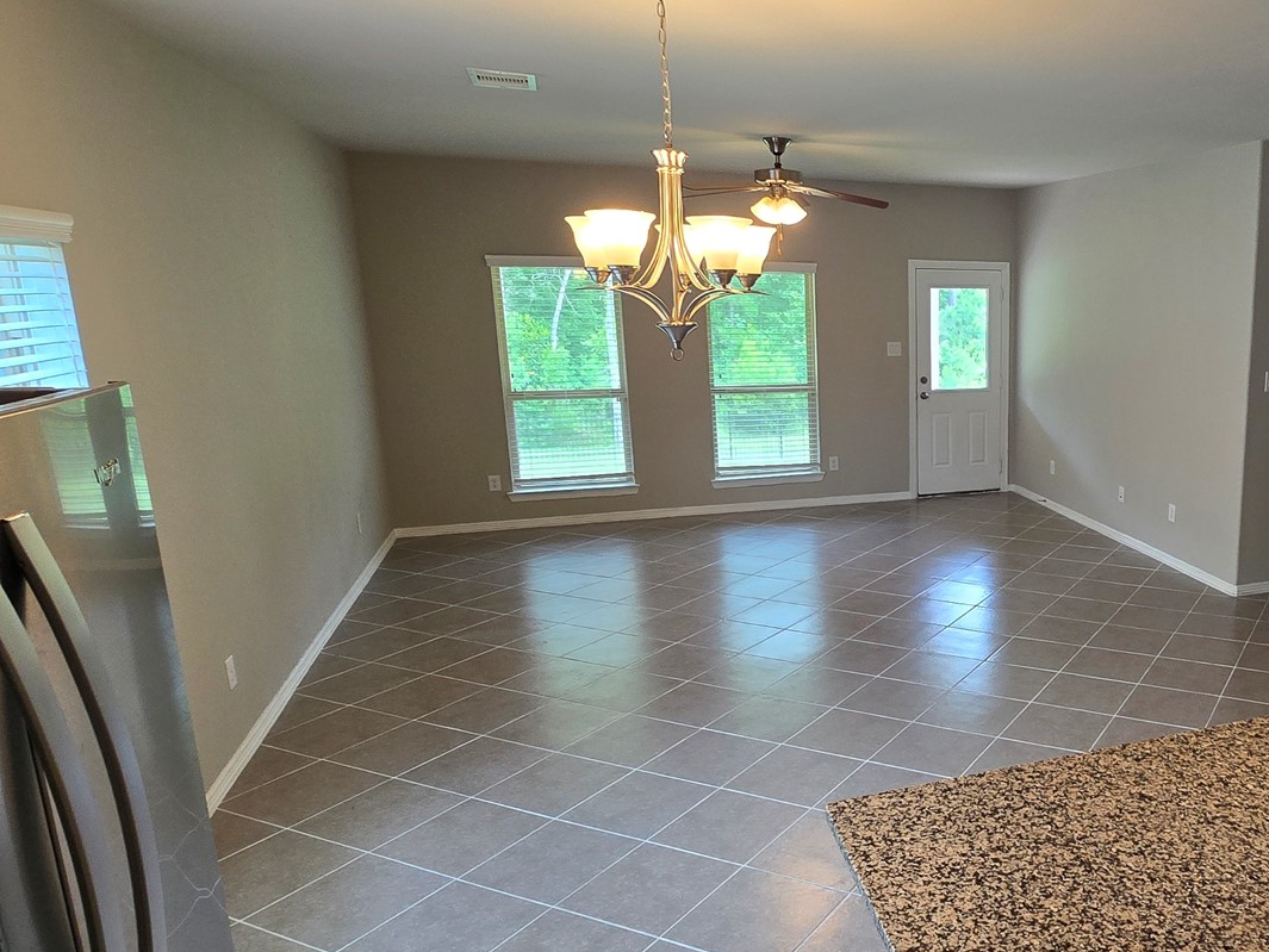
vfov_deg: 54.8
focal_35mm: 25
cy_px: 521
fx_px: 917
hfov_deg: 62.7
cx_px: 1038
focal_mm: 2.2
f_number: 2.2
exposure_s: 1/60
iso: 64
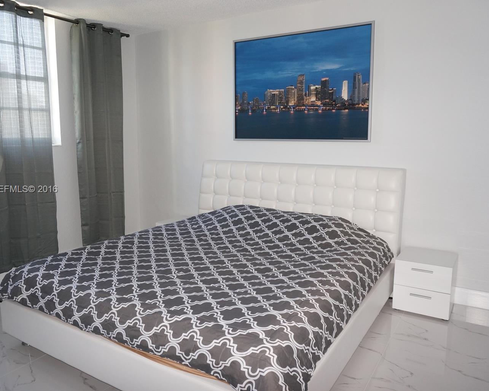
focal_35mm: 28
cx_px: 244
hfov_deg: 62.2
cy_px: 190
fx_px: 405
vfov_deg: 51.5
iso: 500
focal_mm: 16
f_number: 4
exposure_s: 1/60
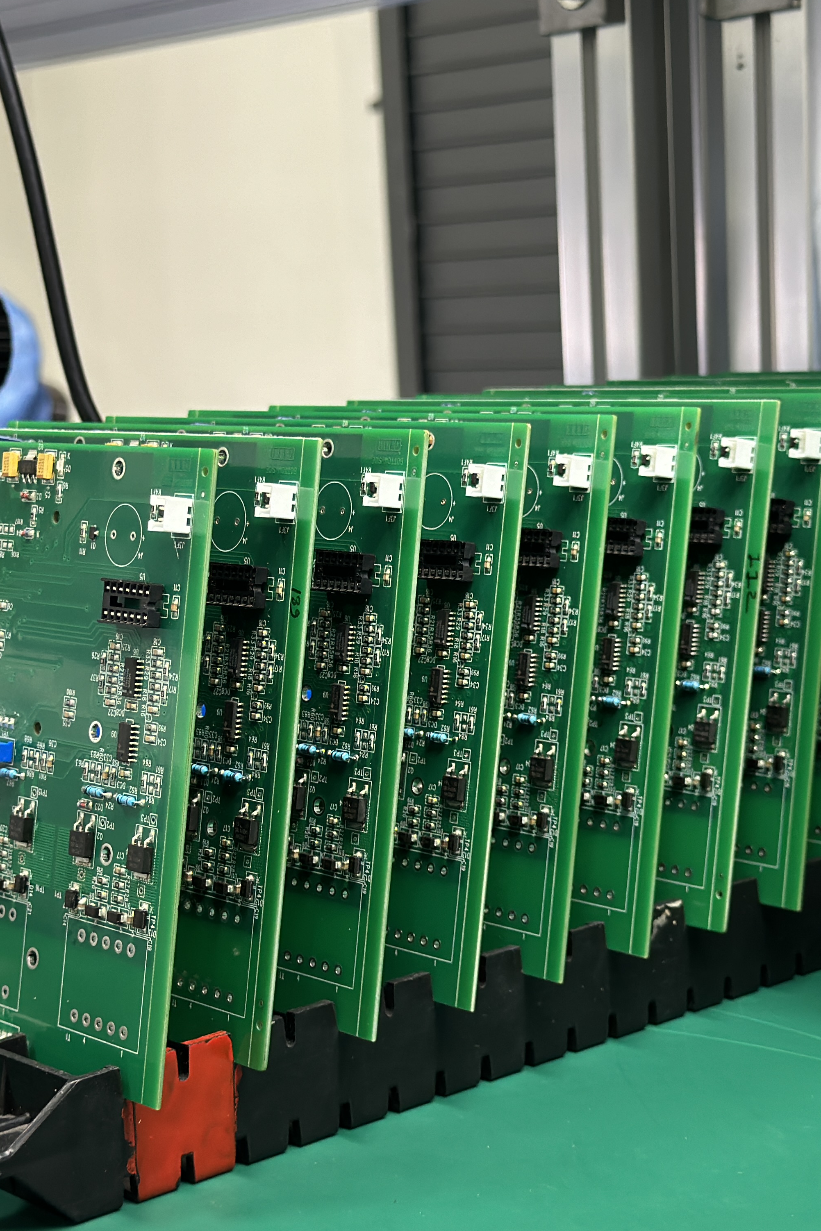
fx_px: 2292
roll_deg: +2.8
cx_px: 412
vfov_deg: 30.1
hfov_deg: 20.3
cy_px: 616
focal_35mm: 67
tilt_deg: -8.1
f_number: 1.78
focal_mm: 6.86
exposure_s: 1/50
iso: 100
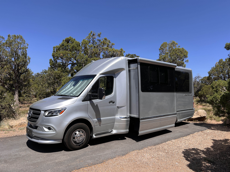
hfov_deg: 67.3
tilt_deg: +2.7
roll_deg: -1.6
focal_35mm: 26
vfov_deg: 53.1
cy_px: 86
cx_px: 115
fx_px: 173
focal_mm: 5.7
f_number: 1.5
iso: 50
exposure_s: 1/3968
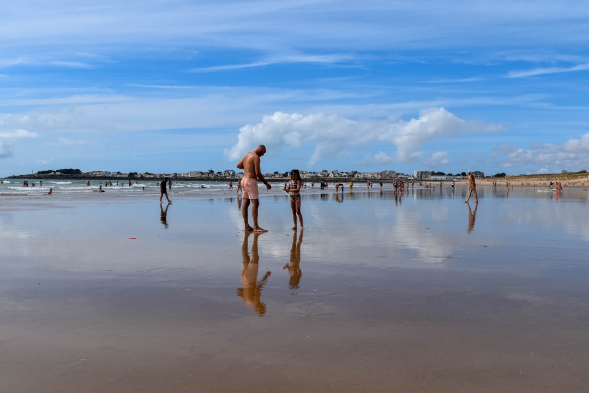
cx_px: 294
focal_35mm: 33
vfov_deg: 40.0
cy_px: 196
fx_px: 540
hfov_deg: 57.2
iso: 400
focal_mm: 22
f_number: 8
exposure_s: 1/2000
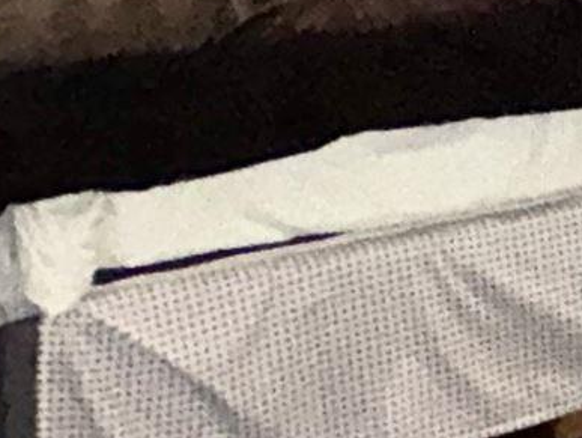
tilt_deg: -1.9
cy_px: -477
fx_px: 1868
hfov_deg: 13.8
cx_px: 1310
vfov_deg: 11.8
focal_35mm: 111
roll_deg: +0.2
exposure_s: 1/40
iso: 200
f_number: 2.2
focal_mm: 2.22
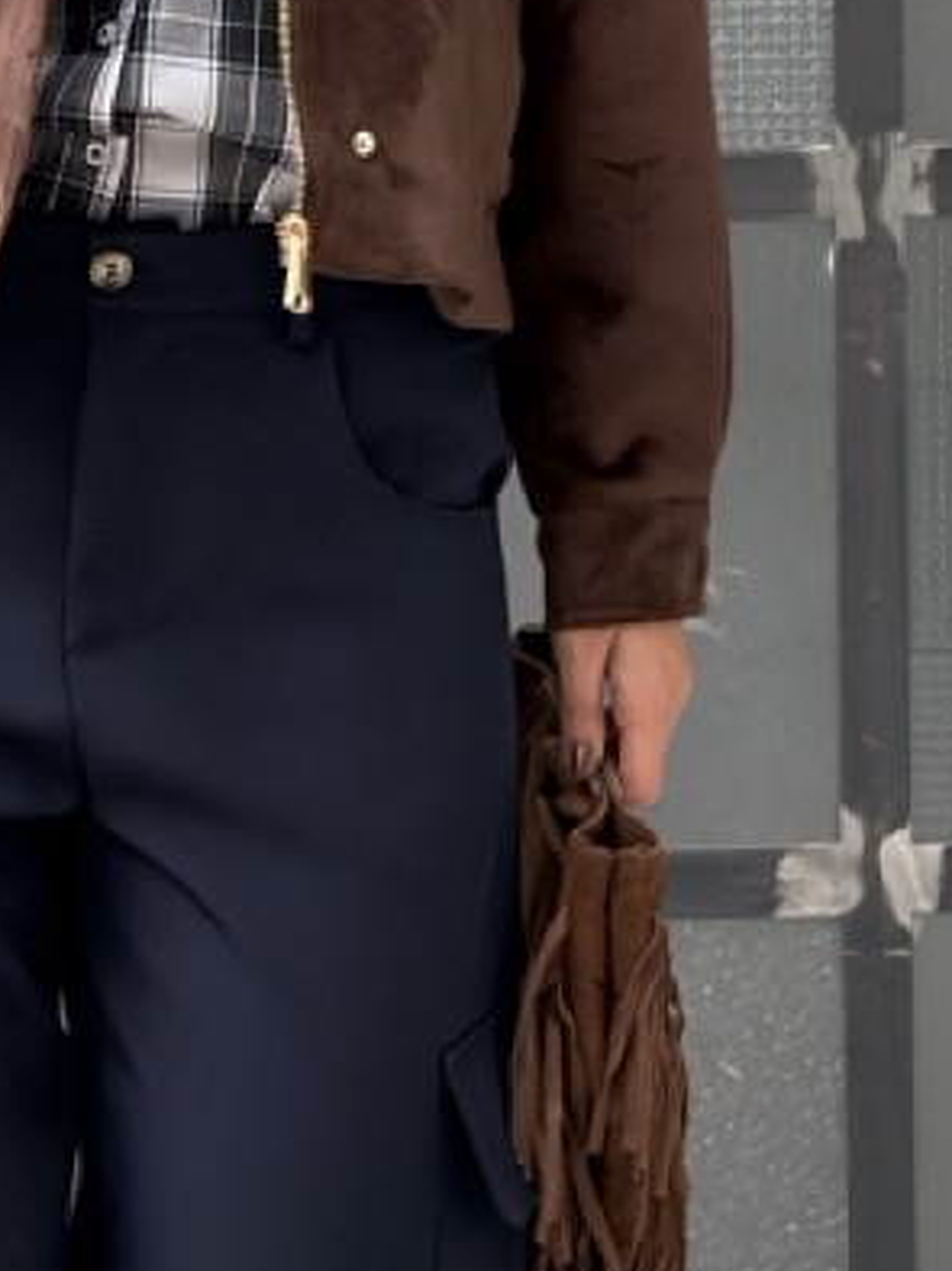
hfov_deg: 9.4
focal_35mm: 156
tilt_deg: -1.0
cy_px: 390
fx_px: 5727
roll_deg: +1.5
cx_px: -16
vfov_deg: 12.6
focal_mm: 6.76
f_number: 1.78
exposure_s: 1/121
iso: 400
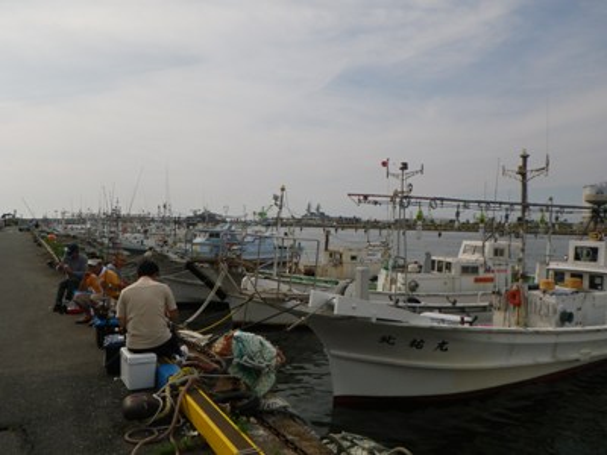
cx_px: 304
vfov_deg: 49.7
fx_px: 491
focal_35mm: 28
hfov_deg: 63.4
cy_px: 228
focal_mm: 5
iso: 80
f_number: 4.2
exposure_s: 1/1000
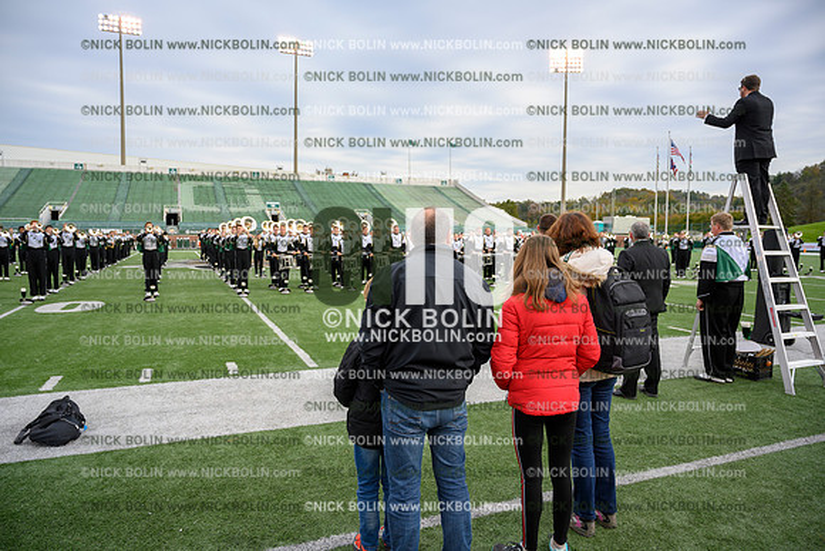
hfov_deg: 73.7
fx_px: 550
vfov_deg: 53.2
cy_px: 276
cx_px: 412
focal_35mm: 24
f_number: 4
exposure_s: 1/320
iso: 125
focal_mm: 24
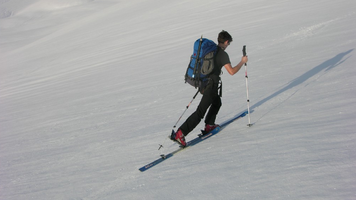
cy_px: 98
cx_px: 177
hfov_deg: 40.6
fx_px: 481
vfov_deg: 23.5
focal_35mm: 51
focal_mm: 11.6
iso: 50
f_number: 6.7
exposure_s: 1/266
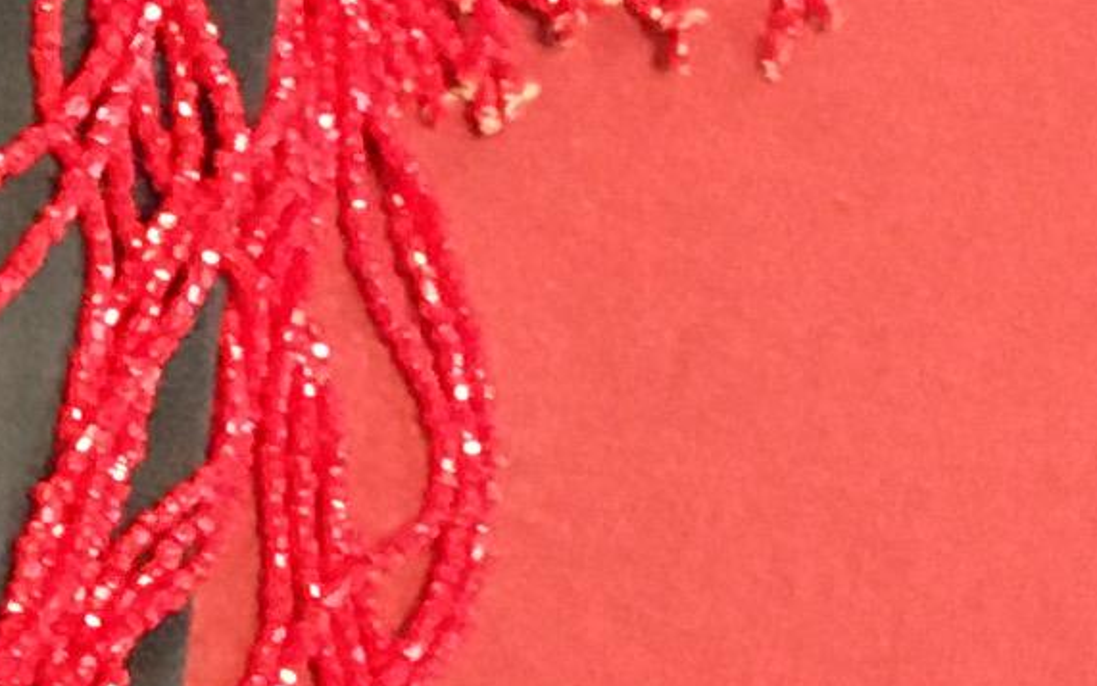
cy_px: 815
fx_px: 6488
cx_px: -1887
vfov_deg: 6.0
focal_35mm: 217
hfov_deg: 8.5
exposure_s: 1/25
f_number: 2.2
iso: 200
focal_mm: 4.15
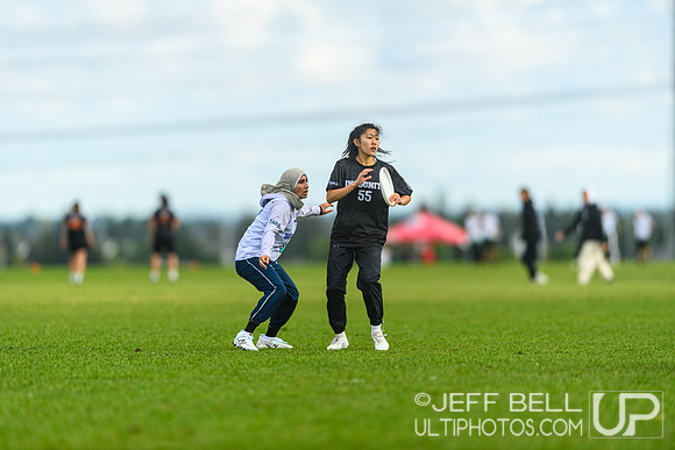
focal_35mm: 400
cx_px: 338
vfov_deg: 3.4
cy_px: 225
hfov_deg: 5.2
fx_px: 7501
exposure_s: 1/1000
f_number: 3.2
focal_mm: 400
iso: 100
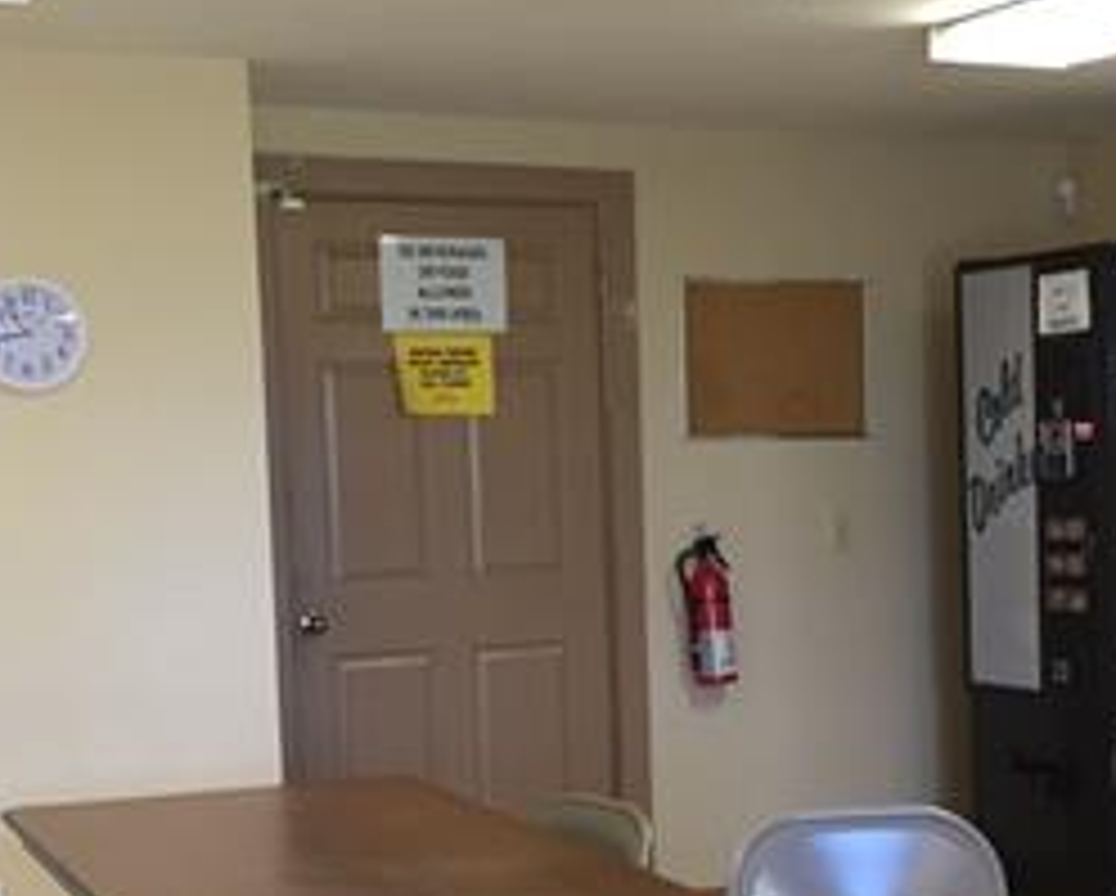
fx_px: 2414
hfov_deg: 25.8
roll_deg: +1.3
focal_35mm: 73
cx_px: 814
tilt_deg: -7.1
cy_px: 671
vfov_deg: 20.8
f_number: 2.2
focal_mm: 4.15
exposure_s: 1/30
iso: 80
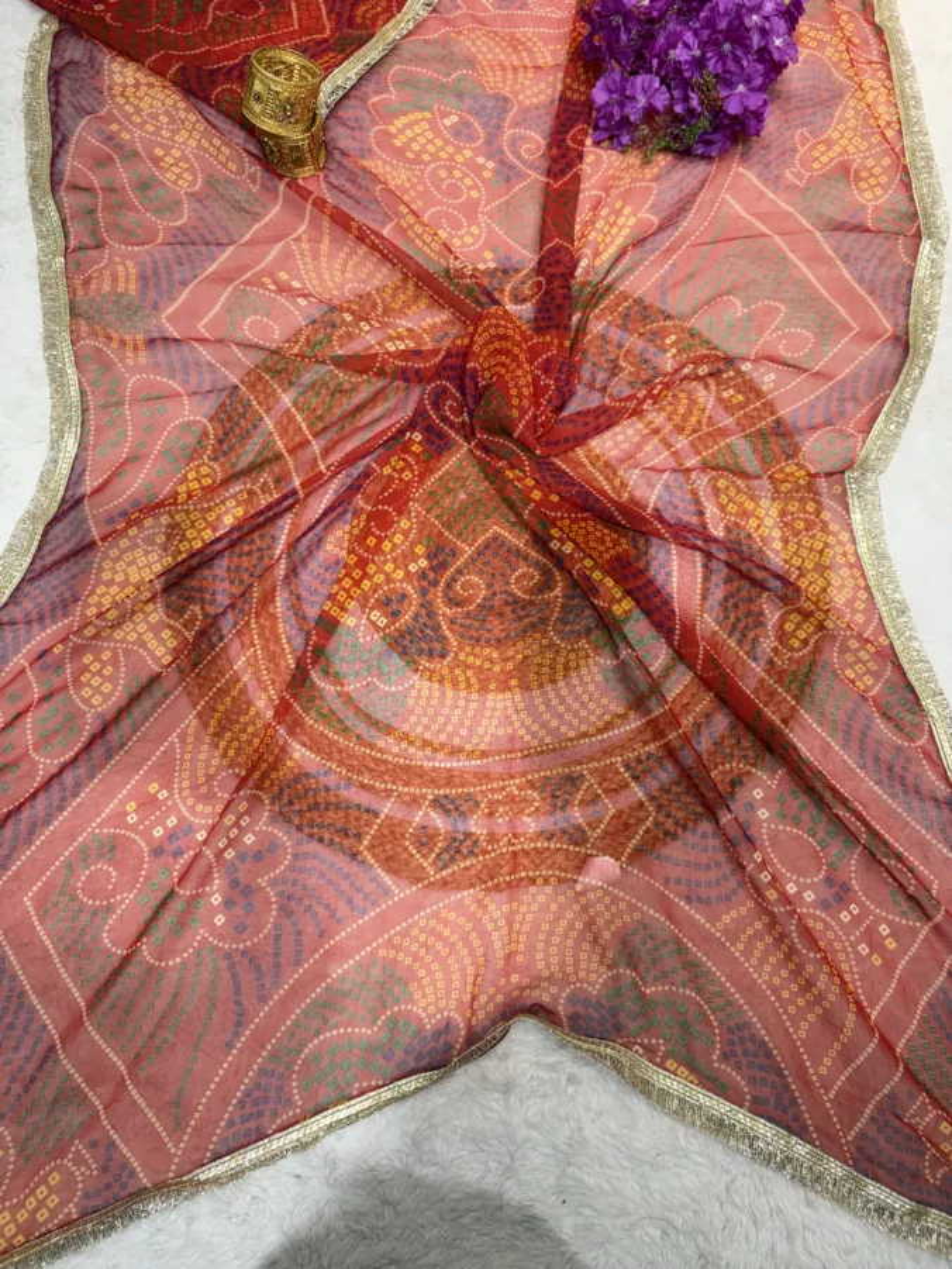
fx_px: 953
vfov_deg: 67.3
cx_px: 476
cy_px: 634
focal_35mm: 26
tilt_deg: -72.8
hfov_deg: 53.1
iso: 40
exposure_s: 1/100
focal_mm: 5.96
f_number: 1.6
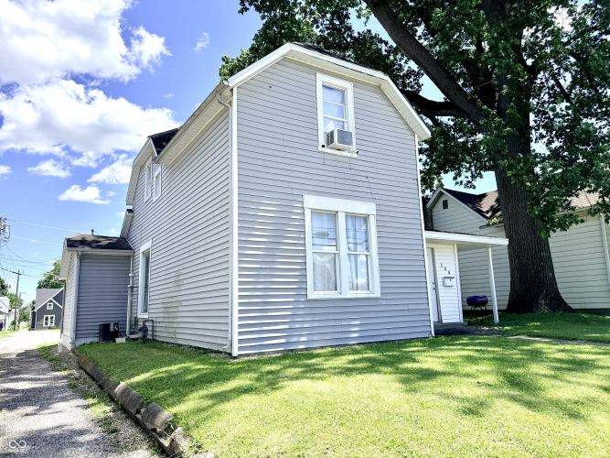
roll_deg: +2.2
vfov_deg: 56.8
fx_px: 423
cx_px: 305
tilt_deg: +9.0
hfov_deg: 71.6
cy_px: 229
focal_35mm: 24
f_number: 1.78
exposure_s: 1/3279
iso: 100
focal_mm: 6.76
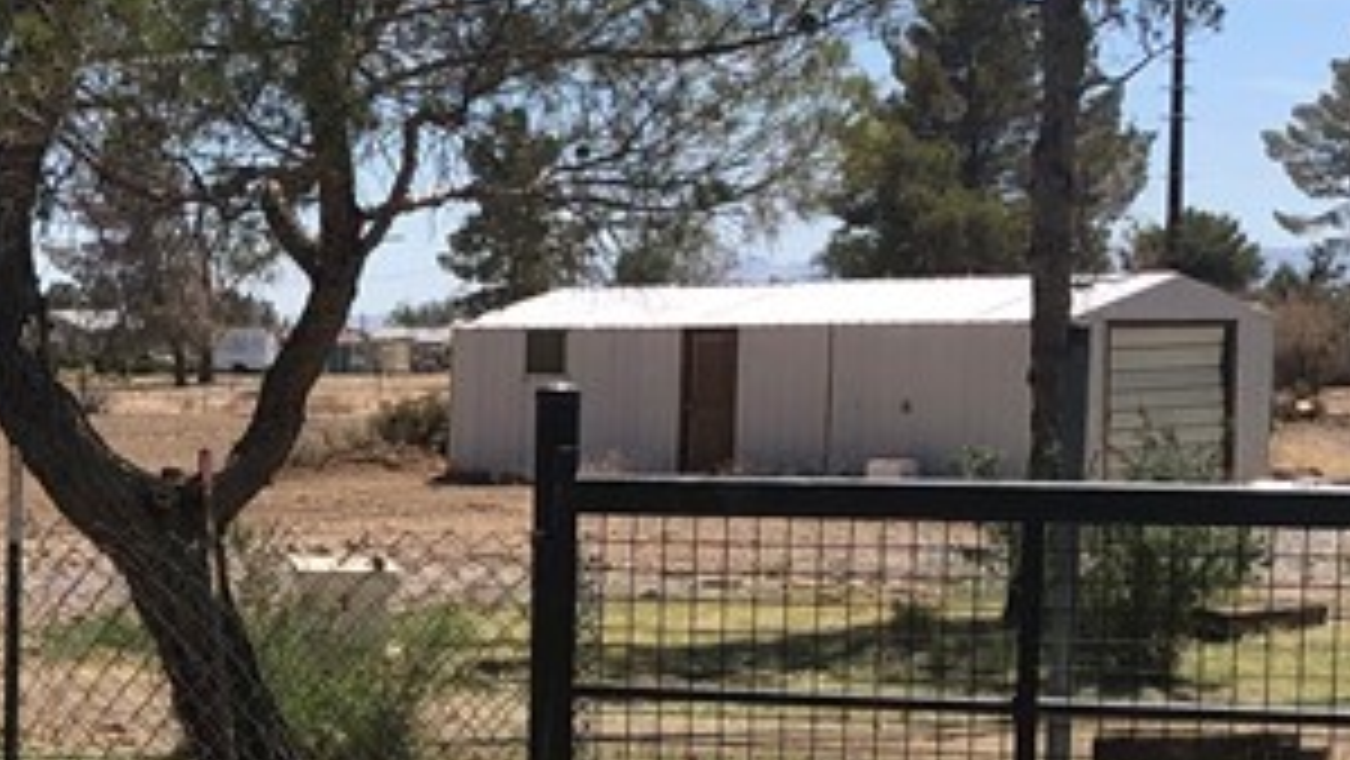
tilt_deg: -7.9
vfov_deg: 11.6
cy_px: 661
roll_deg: +2.1
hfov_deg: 19.3
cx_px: -292
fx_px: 3724
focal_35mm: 104
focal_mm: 3.99
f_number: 1.8
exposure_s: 1/2525
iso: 20
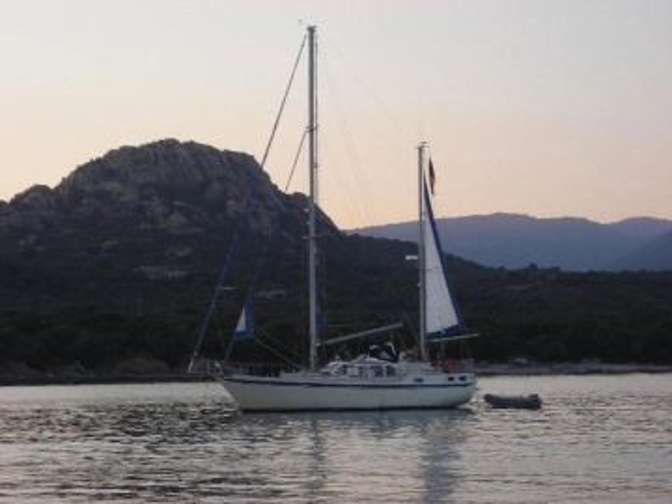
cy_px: 252
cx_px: 336
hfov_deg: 17.0
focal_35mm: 116
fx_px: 2252
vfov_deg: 12.8
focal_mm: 19.2
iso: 76
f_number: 5.3
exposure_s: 1/60
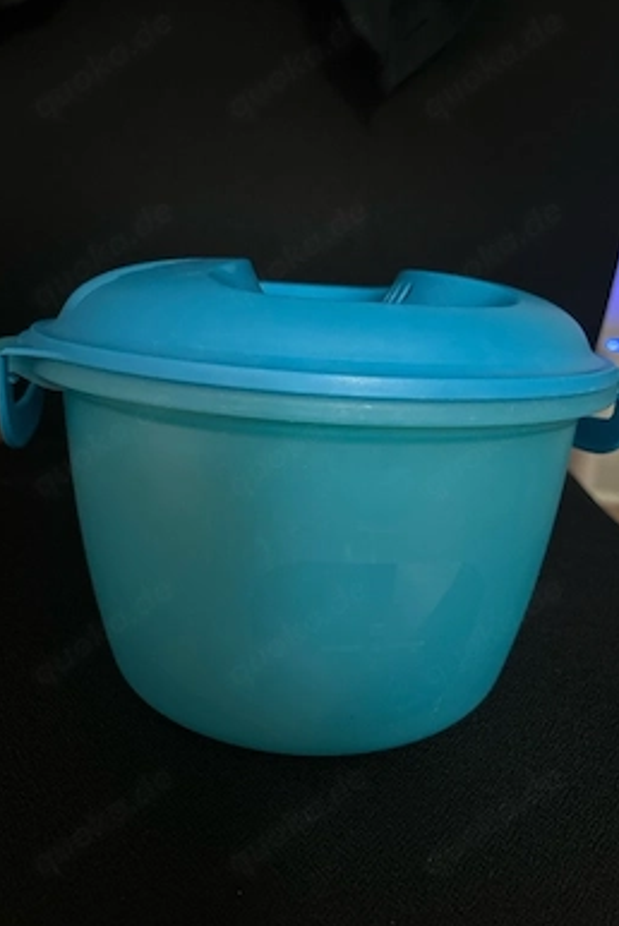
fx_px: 721
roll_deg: -3.9
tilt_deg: -17.1
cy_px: 463
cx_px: 326
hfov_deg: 46.5
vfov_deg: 65.4
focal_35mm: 28
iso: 640
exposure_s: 1/30
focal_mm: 5.7
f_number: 1.5
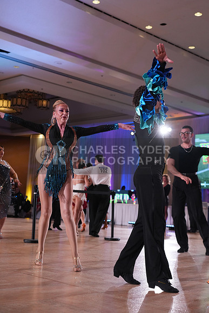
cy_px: 156
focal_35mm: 51
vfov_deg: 38.9
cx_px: 104
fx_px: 444
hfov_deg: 26.5
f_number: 4
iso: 2000
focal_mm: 51
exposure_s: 1/500
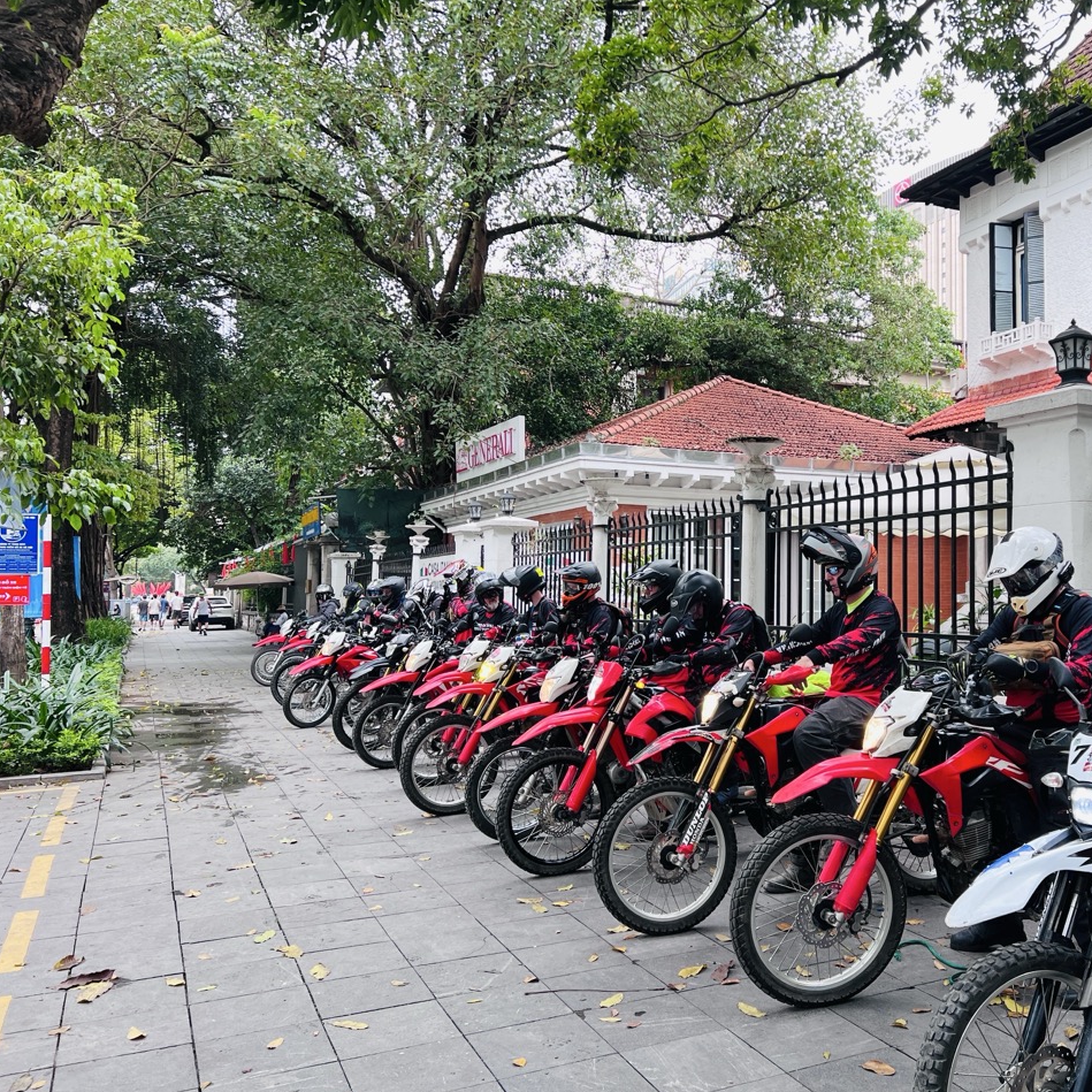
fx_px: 1106
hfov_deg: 51.5
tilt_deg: +2.7
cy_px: 548
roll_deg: +0.5
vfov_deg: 52.5
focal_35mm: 31
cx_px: 730
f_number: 1.5
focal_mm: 5.7
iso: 50
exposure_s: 1/121
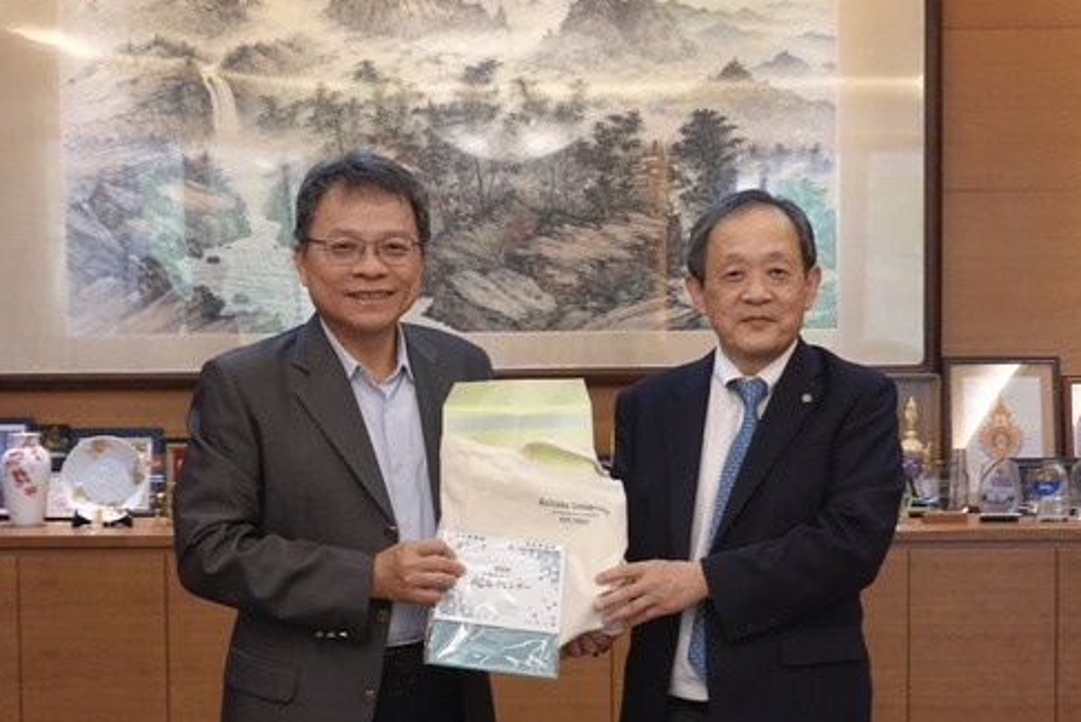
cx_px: 553
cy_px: 432
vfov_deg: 19.7
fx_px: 2072
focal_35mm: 69
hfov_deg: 29.2
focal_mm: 17.88
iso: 800
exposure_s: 1/25
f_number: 4
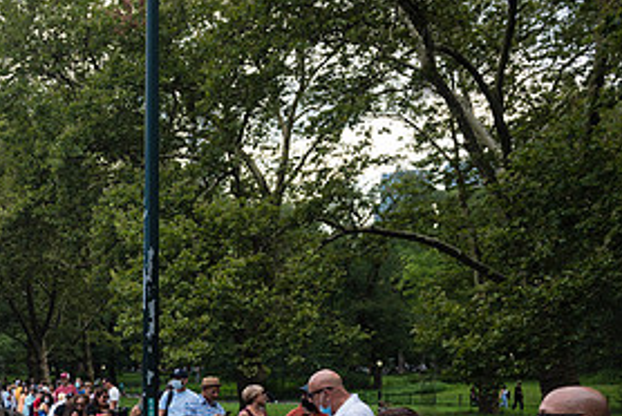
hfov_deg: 35.6
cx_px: -7
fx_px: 865
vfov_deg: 26.1
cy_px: 386
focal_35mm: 50
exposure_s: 1/640
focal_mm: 24
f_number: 4.5
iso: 250
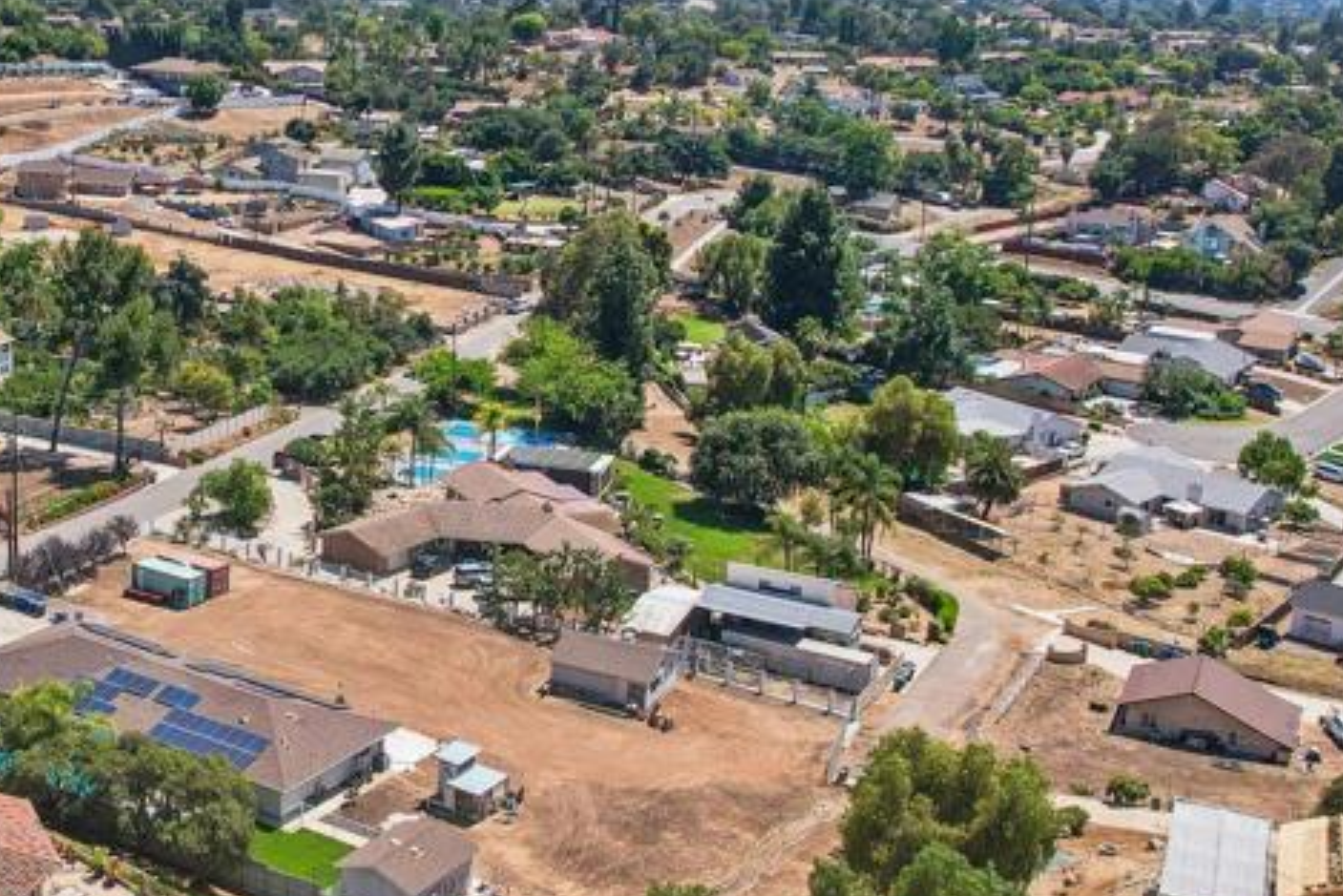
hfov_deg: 39.2
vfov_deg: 27.9
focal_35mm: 48
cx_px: 232
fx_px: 1791
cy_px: 306
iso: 120
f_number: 2.8
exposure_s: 1/640
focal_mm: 8.4
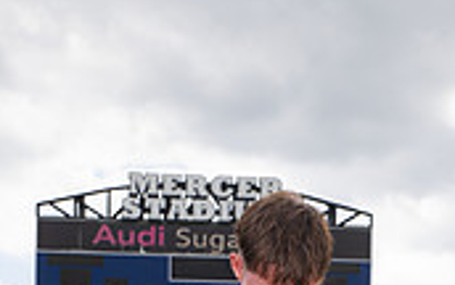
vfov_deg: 10.3
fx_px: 1453
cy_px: 578
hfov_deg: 17.8
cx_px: 288
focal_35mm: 117
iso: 125
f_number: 7.1
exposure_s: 1/400
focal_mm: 44
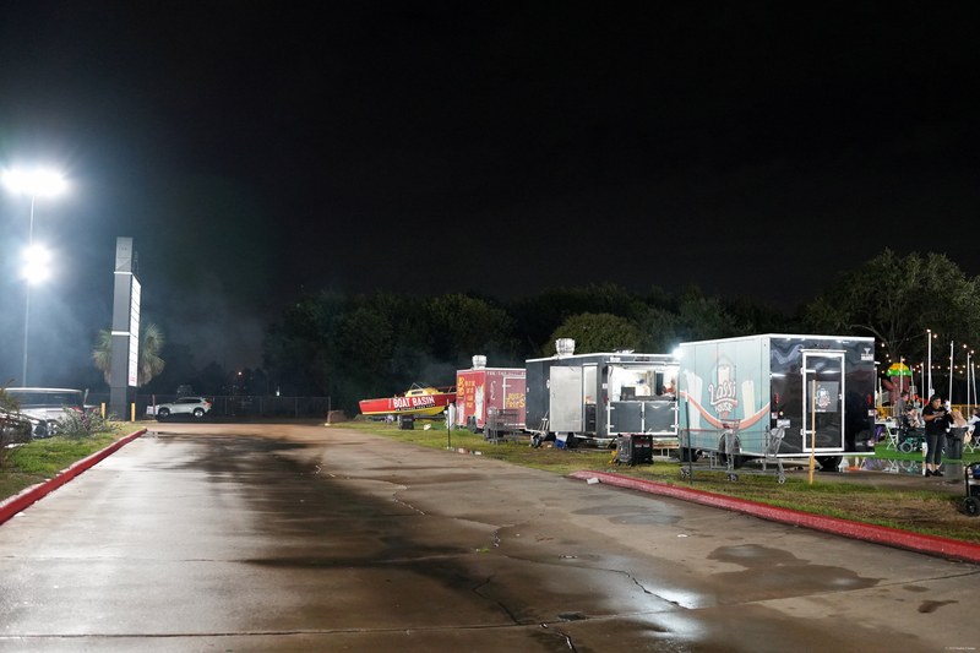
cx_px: 490
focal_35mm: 34
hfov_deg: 55.1
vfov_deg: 38.3
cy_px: 326
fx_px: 939
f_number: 2
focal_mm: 23
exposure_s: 1/160
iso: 2500
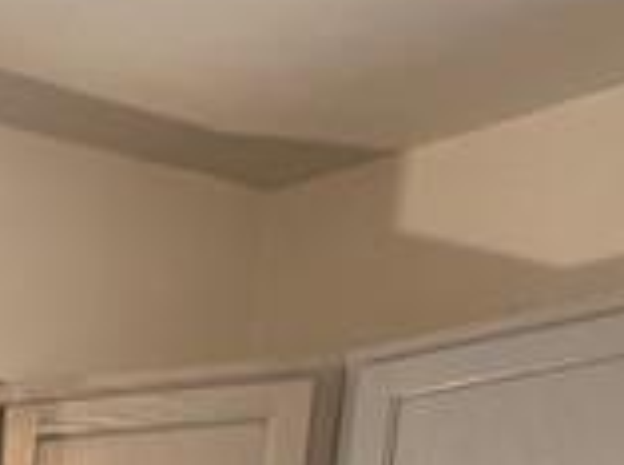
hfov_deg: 15.0
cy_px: 1149
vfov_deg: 12.8
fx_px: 1529
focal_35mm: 85
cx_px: -835
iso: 400
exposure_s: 1/60
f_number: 1.9
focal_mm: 2.2
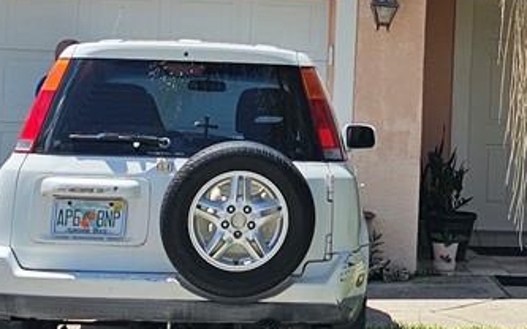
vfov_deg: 11.1
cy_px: -8
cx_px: 435
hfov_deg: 17.6
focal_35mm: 117
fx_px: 1680
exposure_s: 1/1067
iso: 10
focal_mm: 6.3
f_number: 1.7
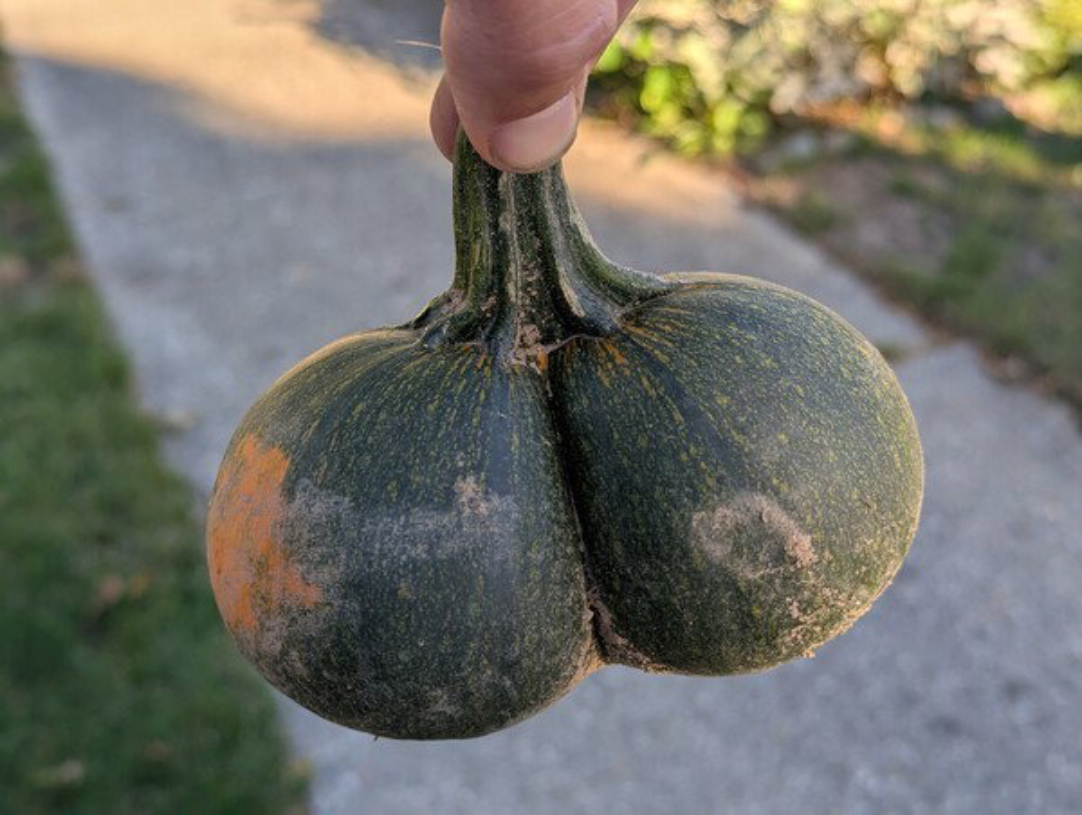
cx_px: 541
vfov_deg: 30.3
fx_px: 1503
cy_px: 408
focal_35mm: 48
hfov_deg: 39.6
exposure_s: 1/580
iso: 43
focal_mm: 6.81
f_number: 1.85
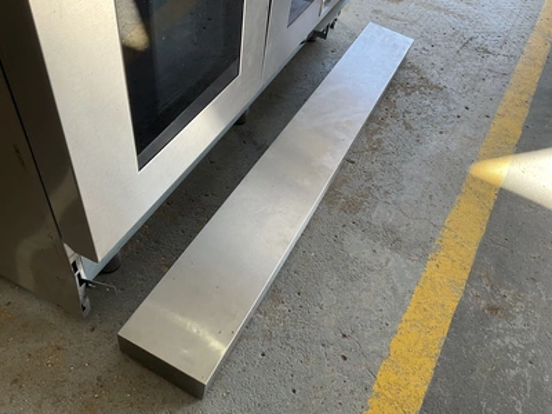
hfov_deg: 61.7
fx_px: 462
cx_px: 276
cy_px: 207
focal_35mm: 29
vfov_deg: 48.2
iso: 25
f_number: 1.8
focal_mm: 3
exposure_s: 1/120
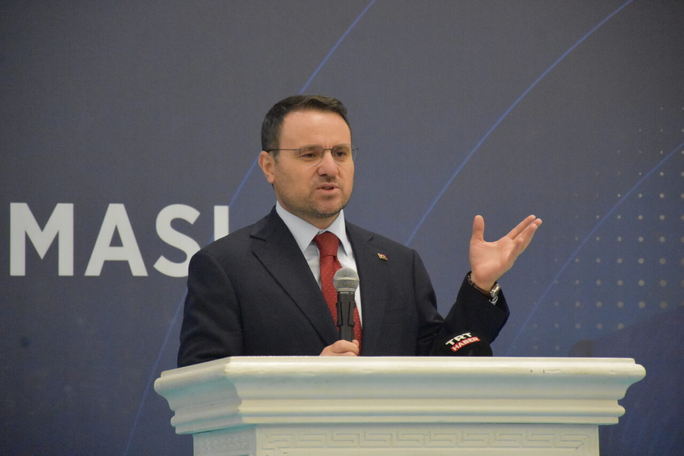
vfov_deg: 6.5
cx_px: 342
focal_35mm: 210
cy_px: 228
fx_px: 3989
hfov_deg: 9.8
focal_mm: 140
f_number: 5.6
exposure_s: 1/250
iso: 12800
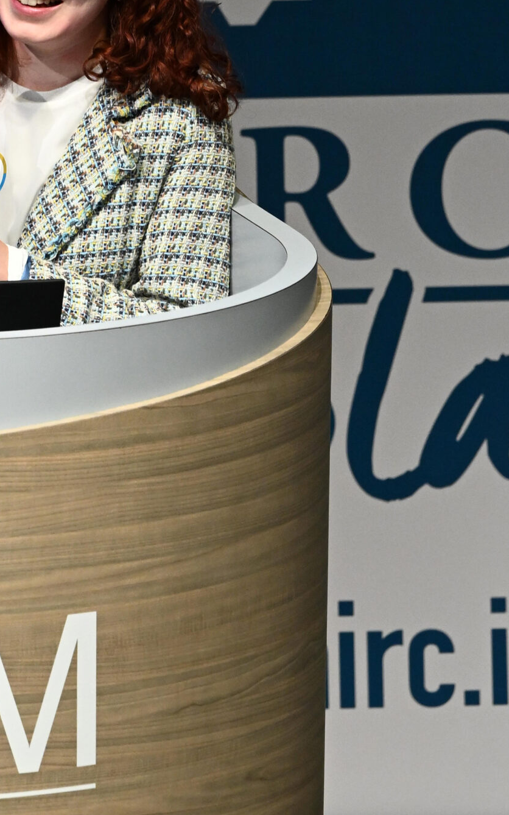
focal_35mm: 585
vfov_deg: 3.6
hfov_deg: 2.2
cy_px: 309
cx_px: 39
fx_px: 12987
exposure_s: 1/160
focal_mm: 200
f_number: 5
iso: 1600
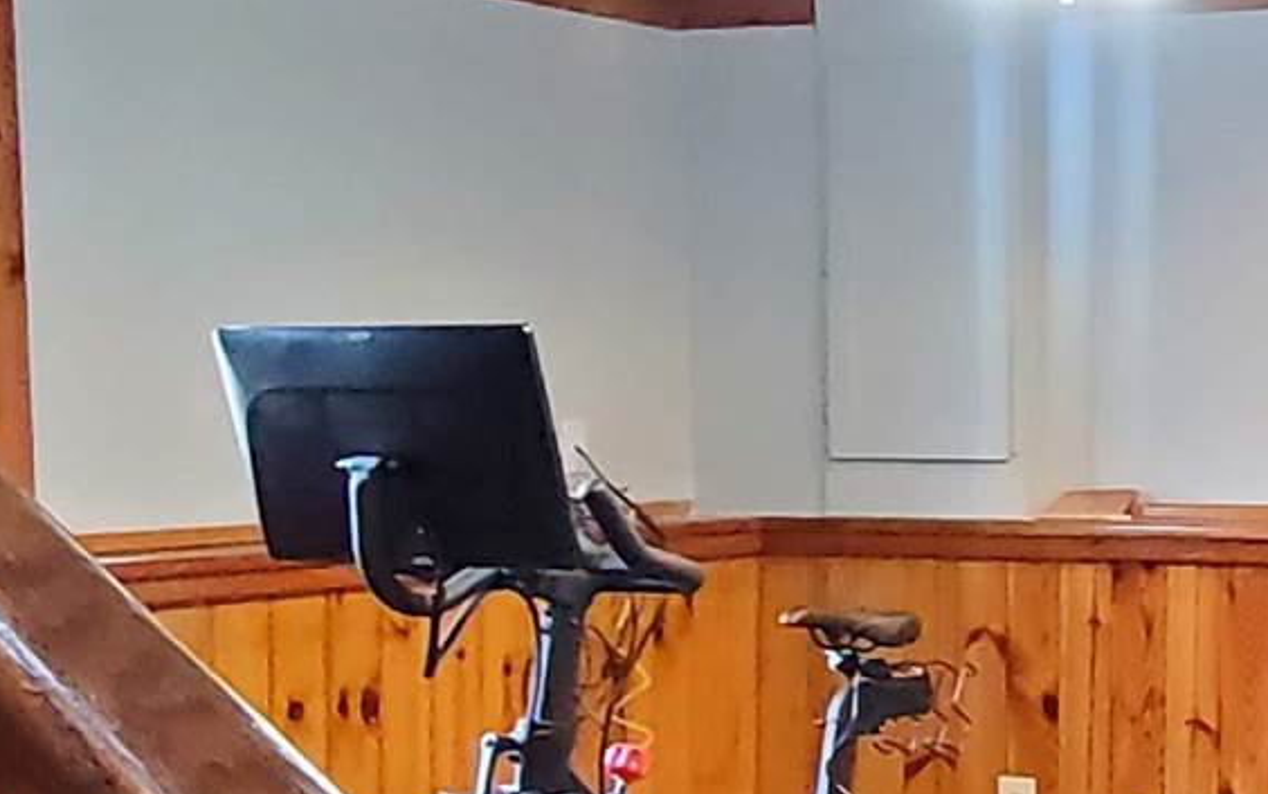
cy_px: 497
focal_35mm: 75
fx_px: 2593
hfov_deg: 24.6
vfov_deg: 17.4
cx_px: 1563
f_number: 2.2
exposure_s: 1/30
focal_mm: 1.8
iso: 800
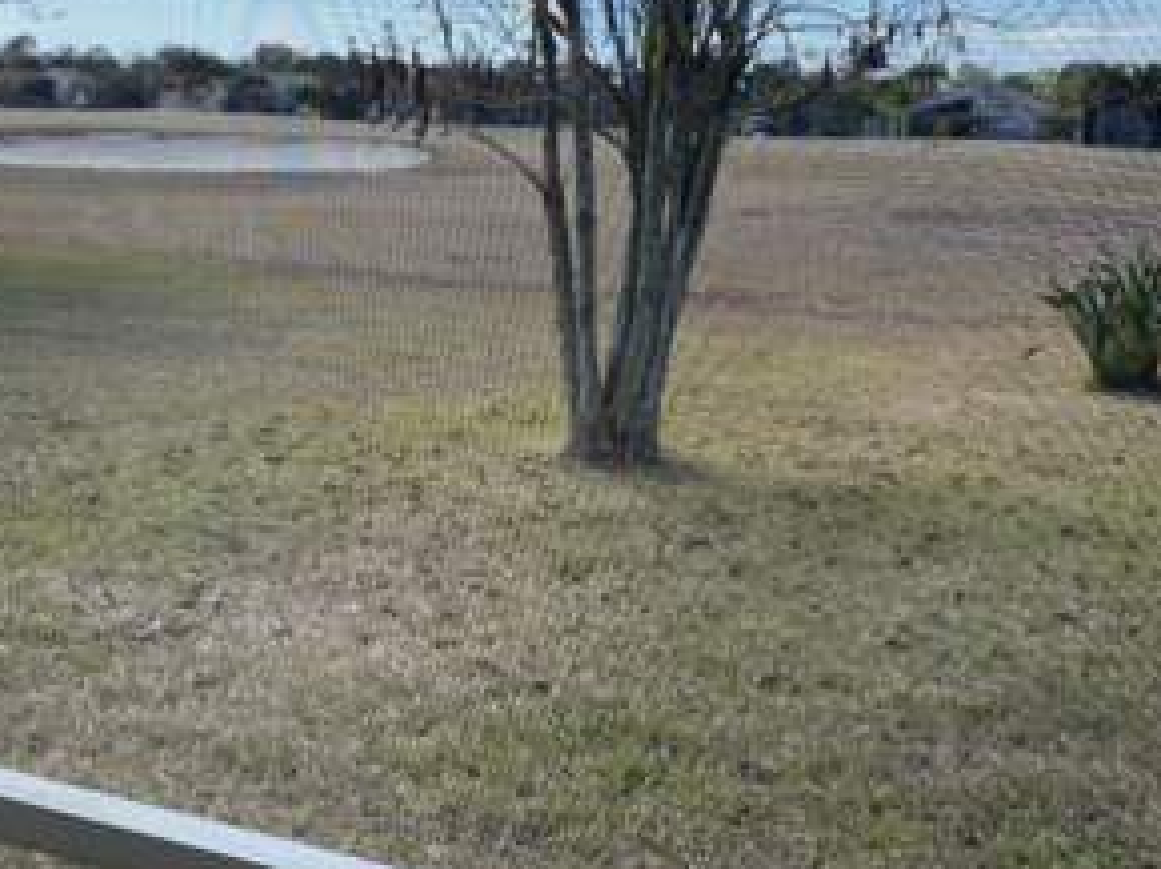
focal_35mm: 43
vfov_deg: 33.3
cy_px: 306
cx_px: 677
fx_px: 1441
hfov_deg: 43.7
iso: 32
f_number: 1.8
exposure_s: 1/1034
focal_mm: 4.25
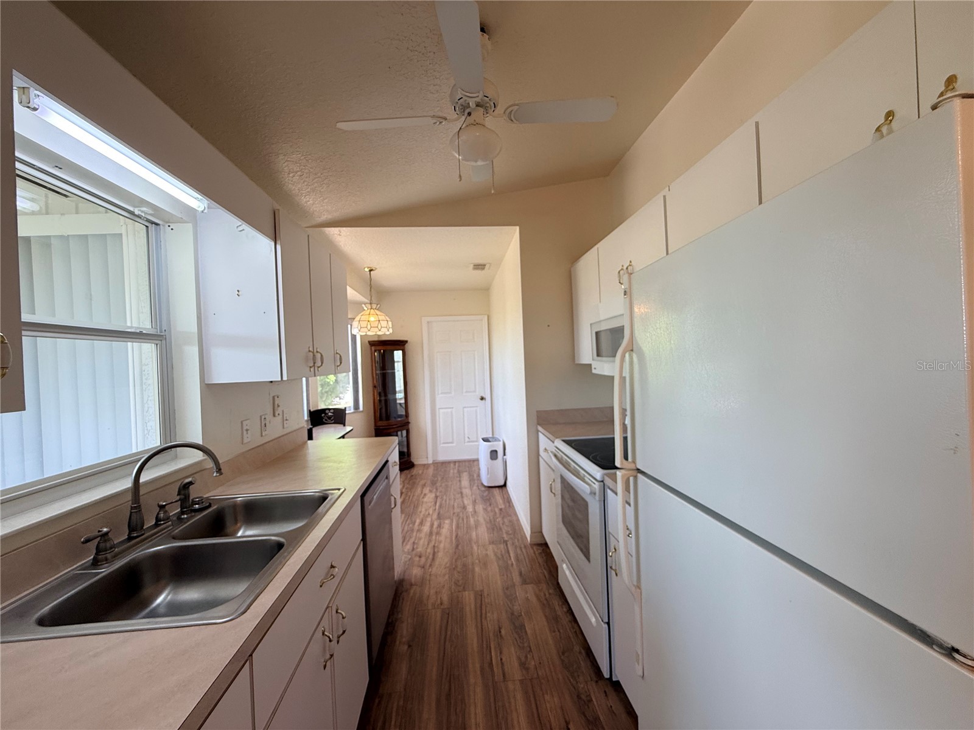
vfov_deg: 85.7
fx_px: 394
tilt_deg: -0.3
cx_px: 487
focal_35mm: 14
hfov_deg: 102.1
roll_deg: +1.9
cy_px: 365
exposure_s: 1/120
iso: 100
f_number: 2.2
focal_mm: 2.22
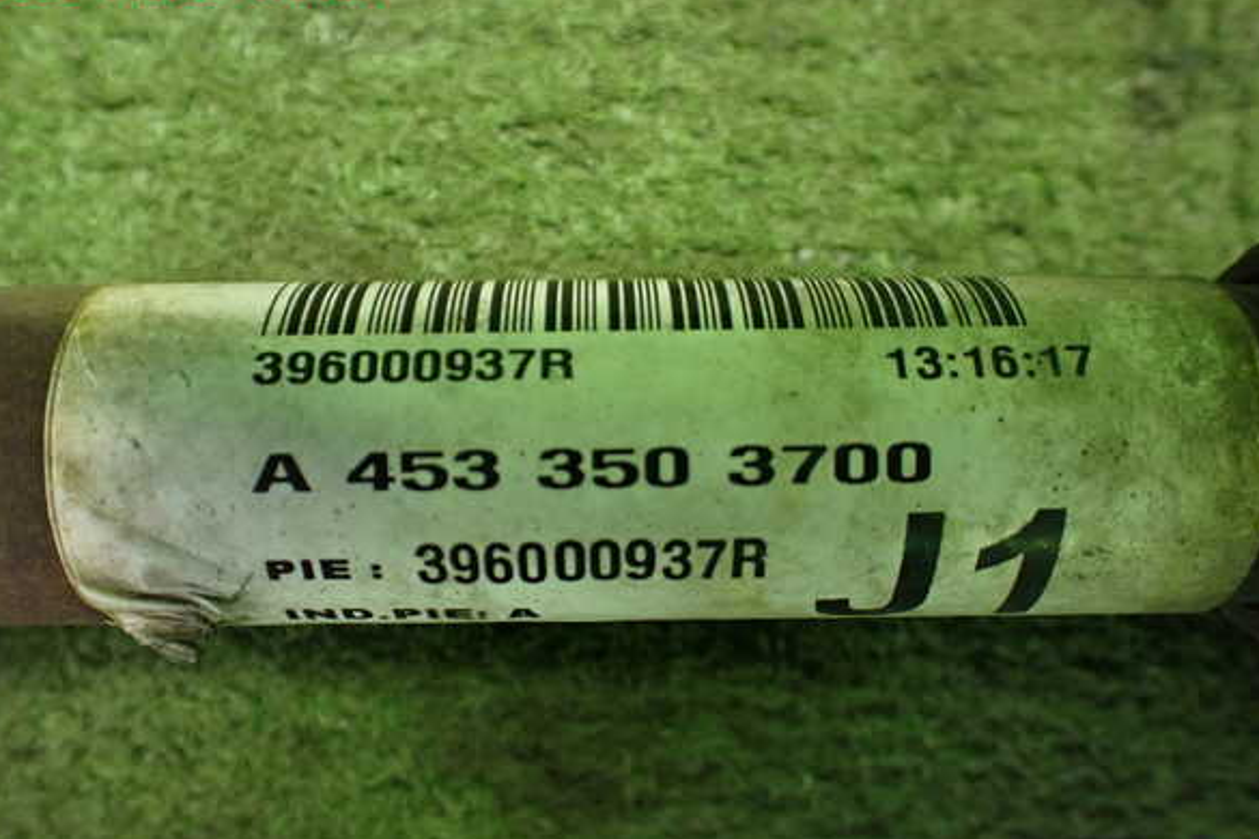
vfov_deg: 41.1
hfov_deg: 58.7
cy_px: 441
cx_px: 622
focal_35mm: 32
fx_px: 1119
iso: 800
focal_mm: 5.4
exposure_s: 1/60
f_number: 2.3
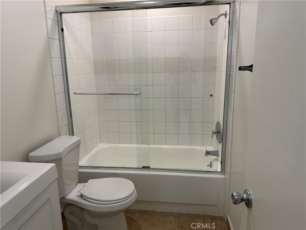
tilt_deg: -11.8
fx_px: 212
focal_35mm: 24
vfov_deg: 56.8
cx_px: 153
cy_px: 115
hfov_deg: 71.6
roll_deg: +1.0
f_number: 1.78
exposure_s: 1/120
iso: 64
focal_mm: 6.86
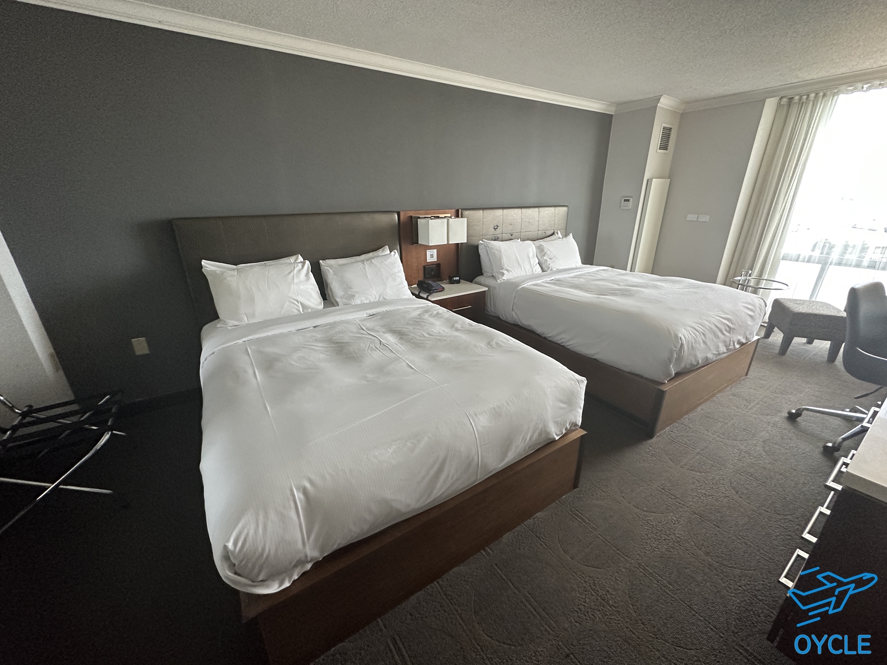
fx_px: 359
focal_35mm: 14
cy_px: 332
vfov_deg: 85.7
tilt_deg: -21.1
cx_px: 444
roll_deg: +0.9
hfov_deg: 102.1
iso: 320
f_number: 2.2
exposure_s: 1/60
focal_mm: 2.22
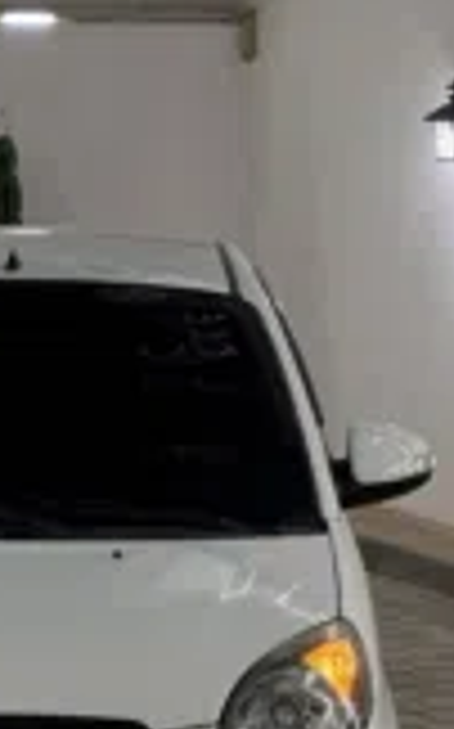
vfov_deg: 15.3
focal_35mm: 136
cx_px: 40
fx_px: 2697
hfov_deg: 9.6
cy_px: 526
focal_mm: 5.96
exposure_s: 1/50
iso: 50
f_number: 1.6
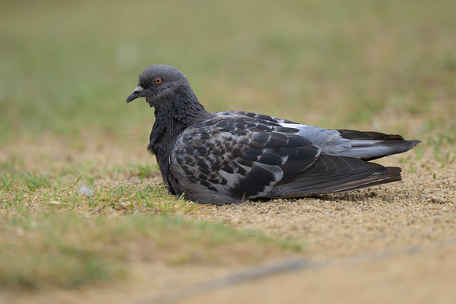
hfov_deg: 3.7
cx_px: 210
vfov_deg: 2.5
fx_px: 7087
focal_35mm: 559
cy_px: 124
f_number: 2.8
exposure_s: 1/1600
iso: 125
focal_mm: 400
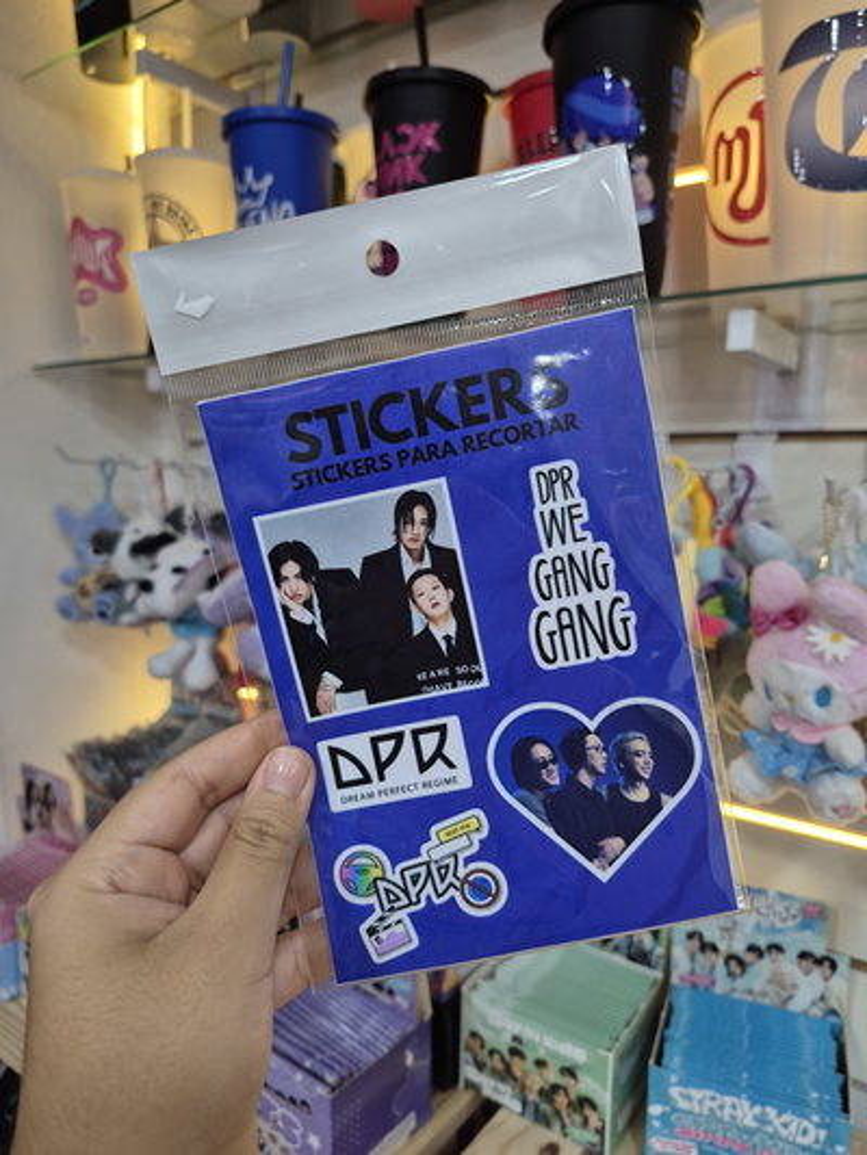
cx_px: 434
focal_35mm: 23
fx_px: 768
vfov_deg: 73.9
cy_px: 578
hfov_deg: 58.9
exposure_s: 1/100
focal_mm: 5.4
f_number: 1.8
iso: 250
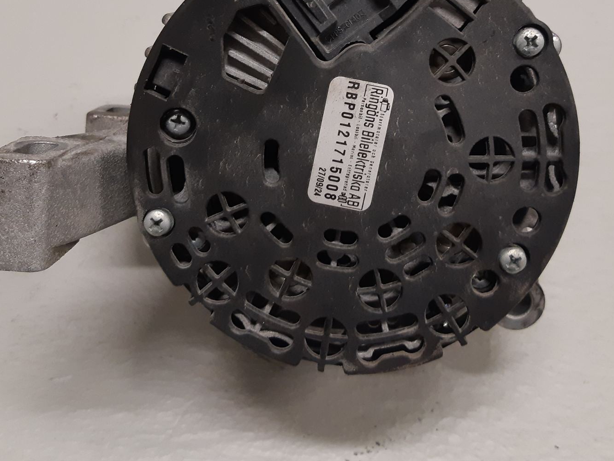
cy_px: 108
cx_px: 310
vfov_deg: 35.1
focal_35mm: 40
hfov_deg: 46.8
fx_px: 709
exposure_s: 1/50
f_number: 1.7
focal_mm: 3.93
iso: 160
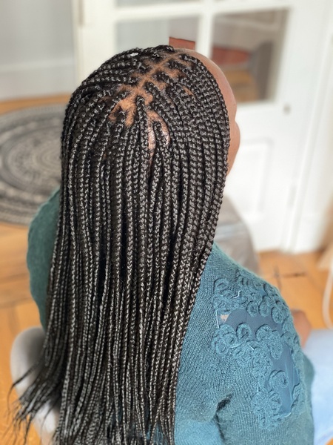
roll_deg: -2.3
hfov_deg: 28.0
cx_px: 166
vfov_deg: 36.8
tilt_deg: -35.9
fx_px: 667
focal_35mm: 52
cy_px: 222
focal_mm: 6
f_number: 2
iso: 200
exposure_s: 1/40
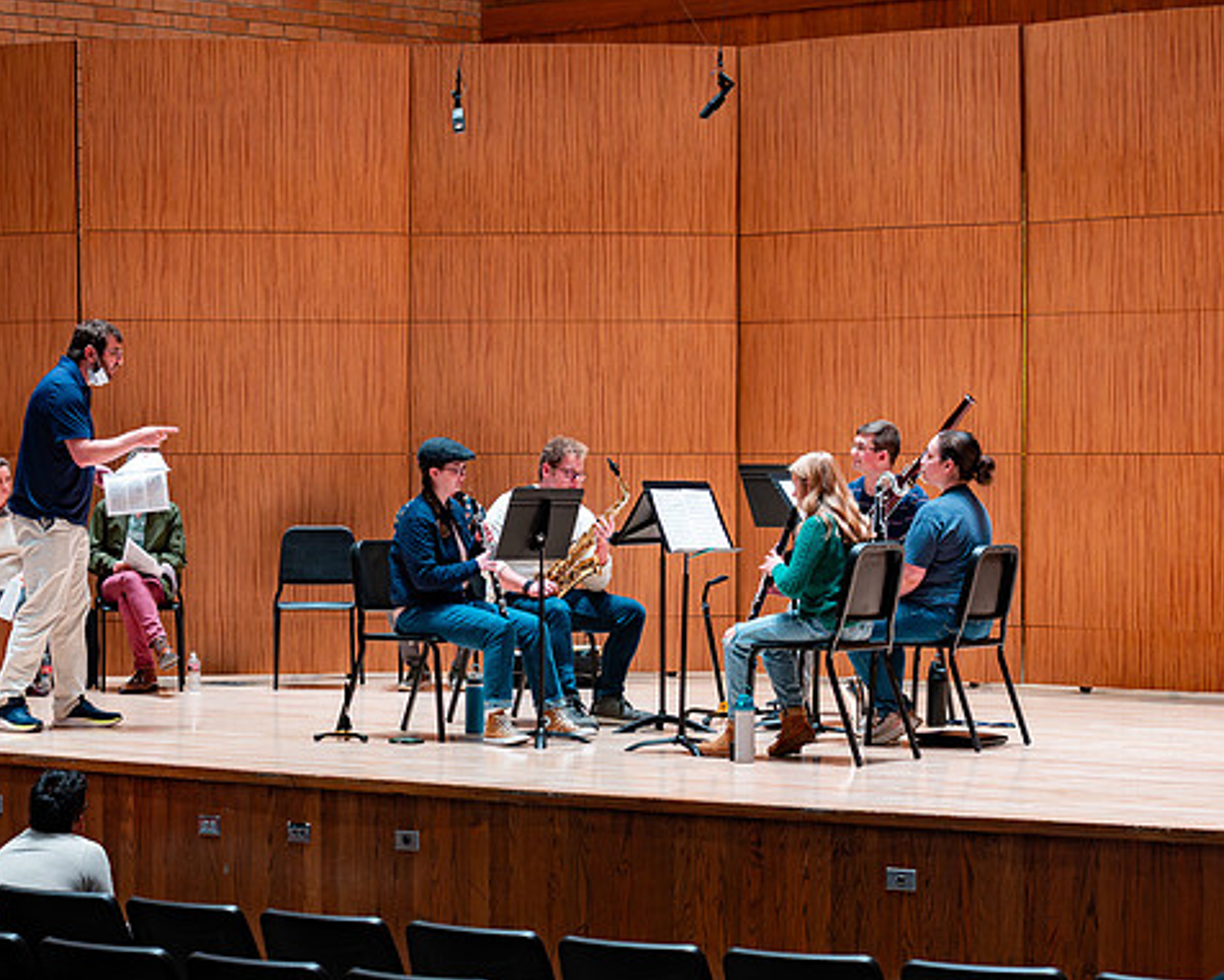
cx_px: 440
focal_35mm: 94
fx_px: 3406
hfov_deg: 20.3
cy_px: 579
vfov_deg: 16.4
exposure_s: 1/50
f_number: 4
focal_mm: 70
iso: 800
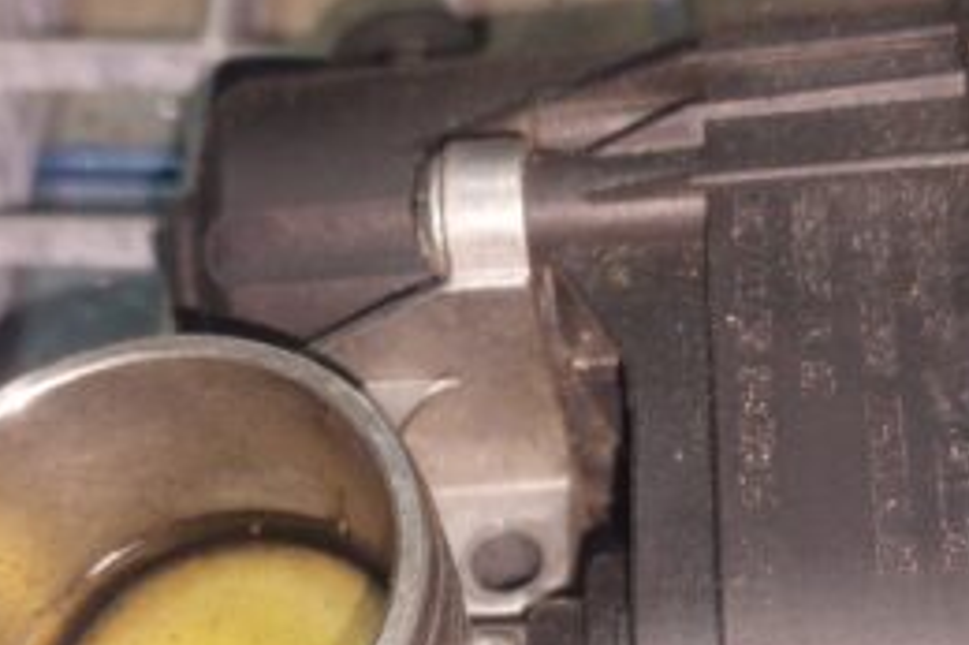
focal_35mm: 60
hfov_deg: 33.4
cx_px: 548
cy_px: 578
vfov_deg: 22.1
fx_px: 1614
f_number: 1.8
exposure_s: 1/100
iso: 64
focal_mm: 5.23
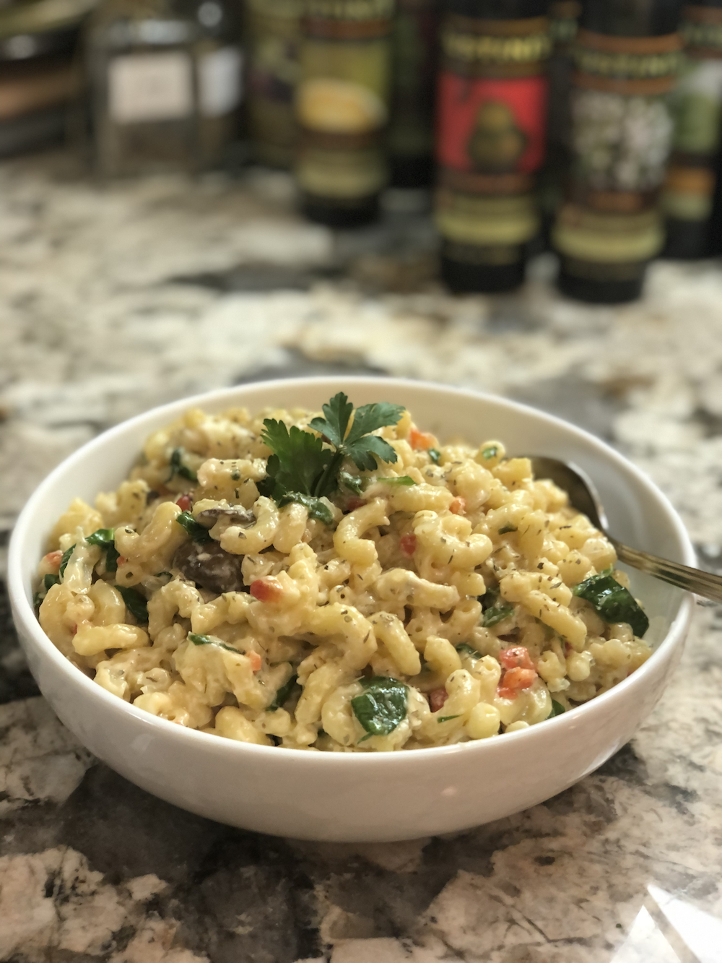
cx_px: 361
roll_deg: -0.7
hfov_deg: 28.0
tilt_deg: -30.2
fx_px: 1446
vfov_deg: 36.8
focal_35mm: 52
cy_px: 482
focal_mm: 6
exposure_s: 1/40
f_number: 2.4
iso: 100
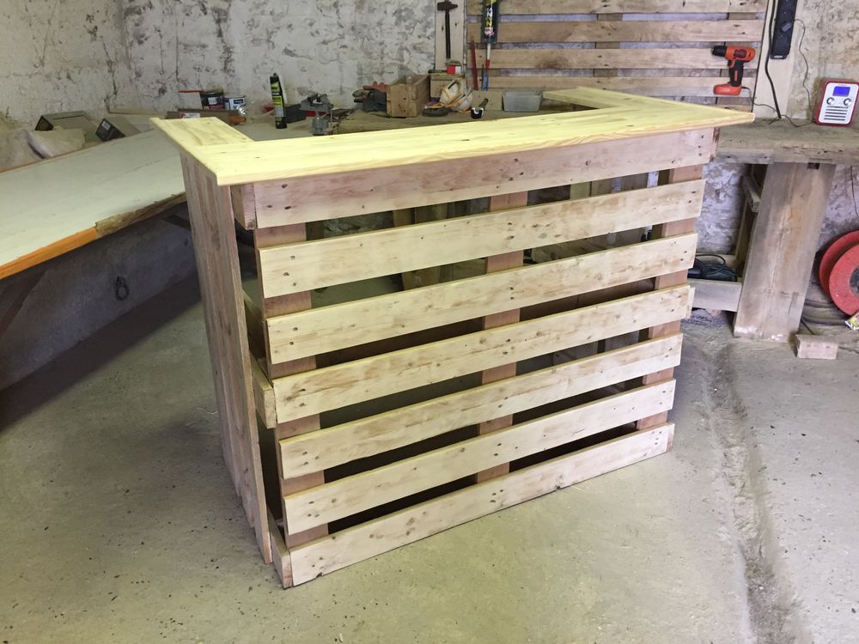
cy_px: 322
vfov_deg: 48.2
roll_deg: +0.7
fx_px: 720
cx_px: 430
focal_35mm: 29
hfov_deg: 61.7
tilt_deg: -23.1
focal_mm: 4.15
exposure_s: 1/33
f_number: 2.2
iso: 200
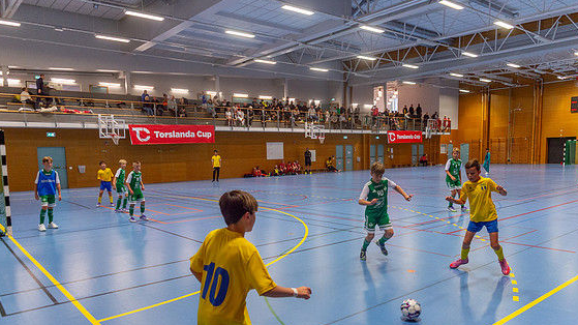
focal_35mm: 27
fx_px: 414
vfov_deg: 42.6
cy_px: 198
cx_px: 287
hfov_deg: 69.9
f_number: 3.5
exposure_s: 1/400
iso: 1250
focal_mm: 24
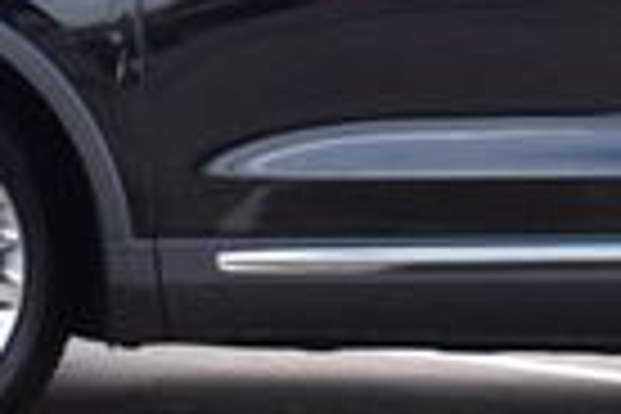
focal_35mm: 244
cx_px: 558
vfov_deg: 5.6
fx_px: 4214
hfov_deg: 8.4
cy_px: -68
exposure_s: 1/200
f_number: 10
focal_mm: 35
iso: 400
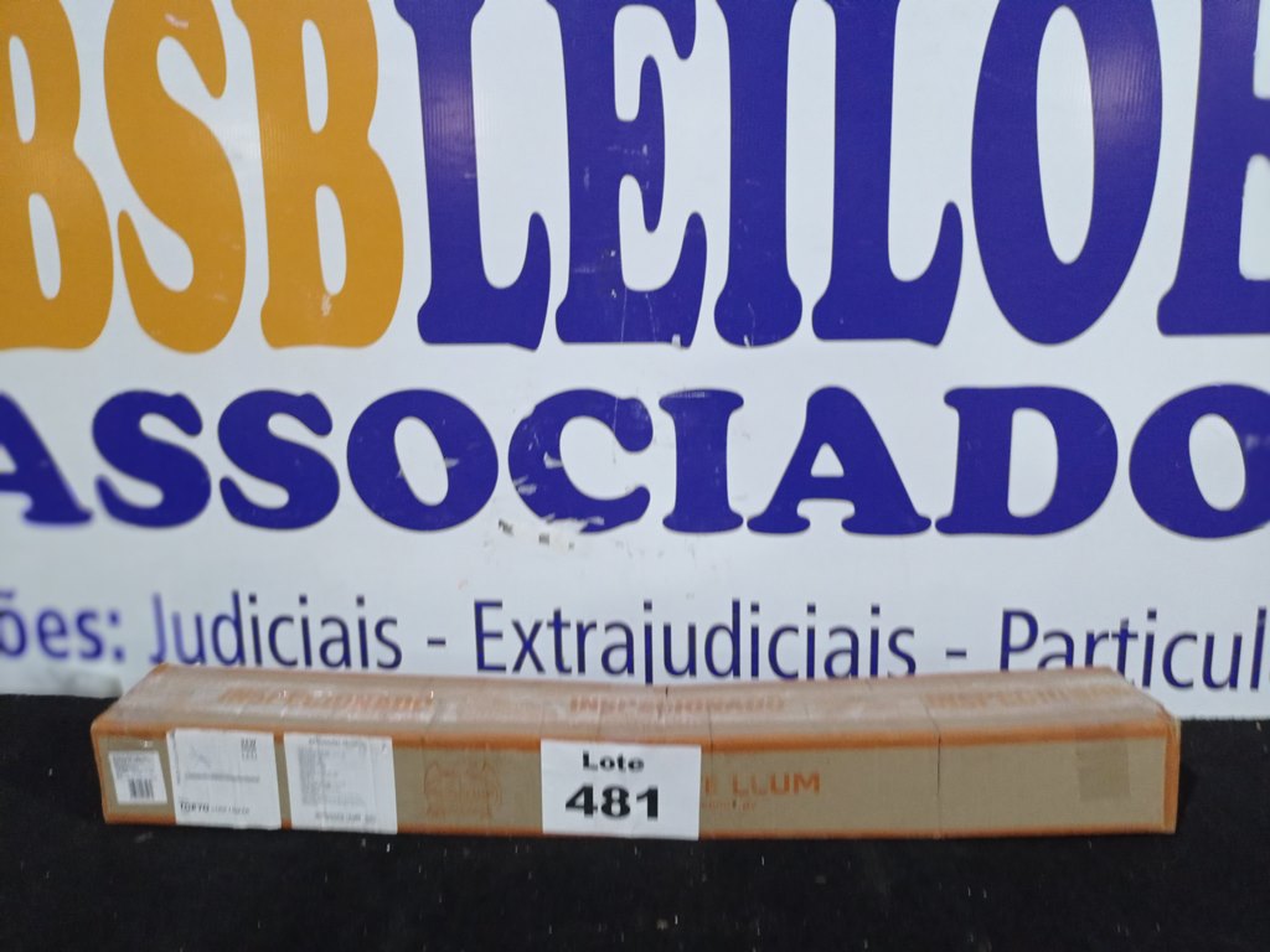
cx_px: 635
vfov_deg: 49.7
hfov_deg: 63.4
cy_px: 476
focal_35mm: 28
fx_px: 1027
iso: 575
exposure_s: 1/24
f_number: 1.79
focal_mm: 4.7
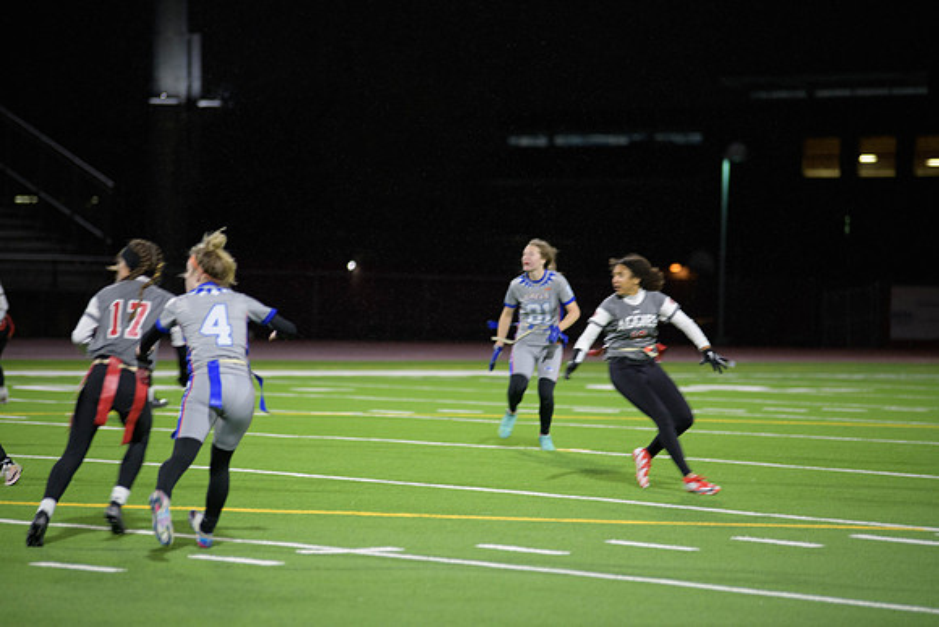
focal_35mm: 175
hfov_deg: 11.7
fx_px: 4565
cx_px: 470
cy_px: 314
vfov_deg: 7.9
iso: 1250
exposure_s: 1/200
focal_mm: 175
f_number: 2.8
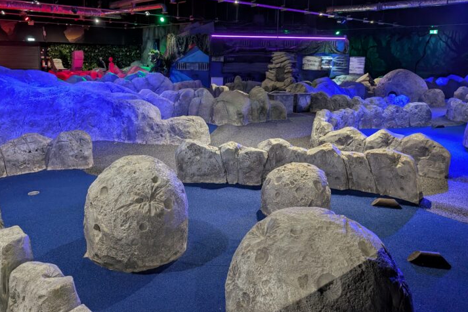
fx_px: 364
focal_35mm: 28
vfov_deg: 46.0
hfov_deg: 65.3
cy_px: 117
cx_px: 206
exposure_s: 1/34.5
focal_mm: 6.9
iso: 370
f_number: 1.68
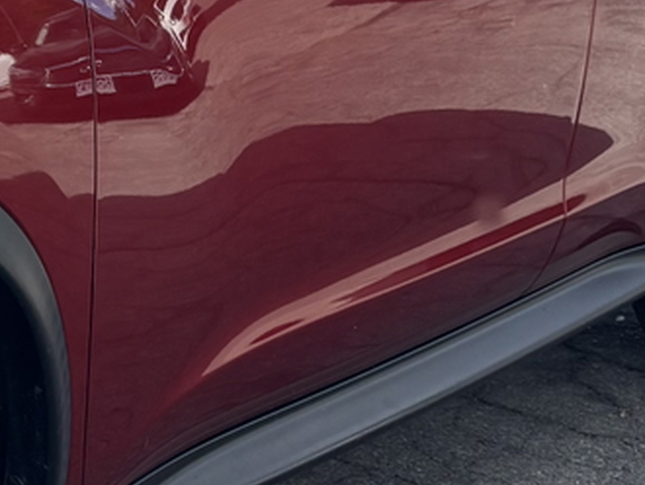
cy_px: 80
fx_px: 2349
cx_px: -381
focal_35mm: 126
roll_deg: +0.5
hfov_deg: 14.4
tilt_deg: -11.4
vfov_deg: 11.7
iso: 50
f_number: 1.6
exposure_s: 1/2242
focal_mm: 5.96
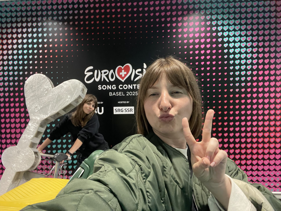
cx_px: 140
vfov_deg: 58.9
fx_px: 187
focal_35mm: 23
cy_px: 106
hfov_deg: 73.9
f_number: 2.2
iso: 400
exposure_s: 1/32
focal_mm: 2.71
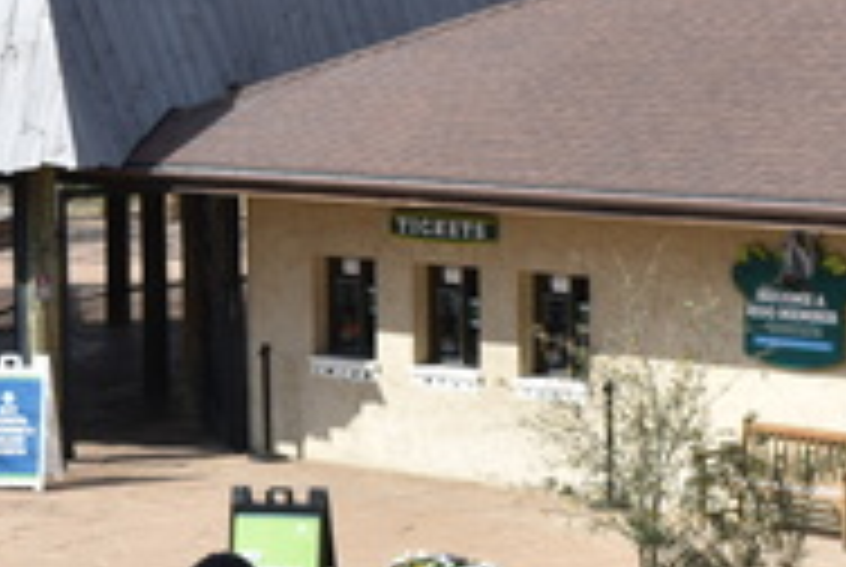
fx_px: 3836
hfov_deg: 12.3
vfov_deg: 8.4
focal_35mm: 163
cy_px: 650
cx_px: -180
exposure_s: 1/250
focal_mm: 32
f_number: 8
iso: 125
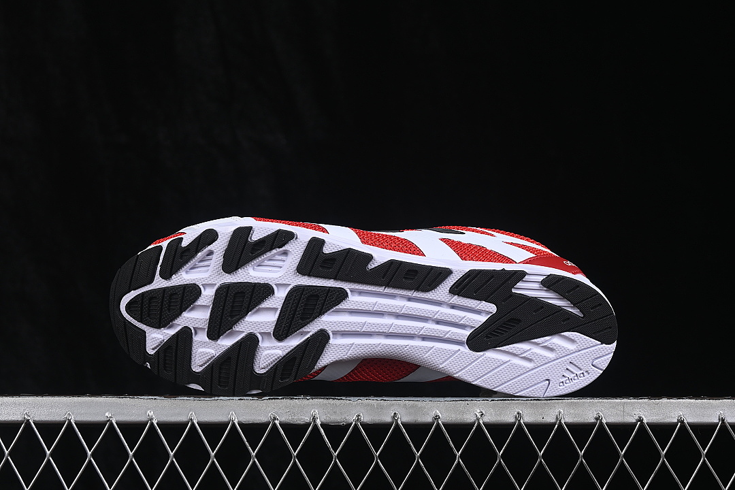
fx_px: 1531
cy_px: 245
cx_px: 368
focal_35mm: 75
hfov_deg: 27.0
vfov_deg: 18.2
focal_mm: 50
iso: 160
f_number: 8
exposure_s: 1/80
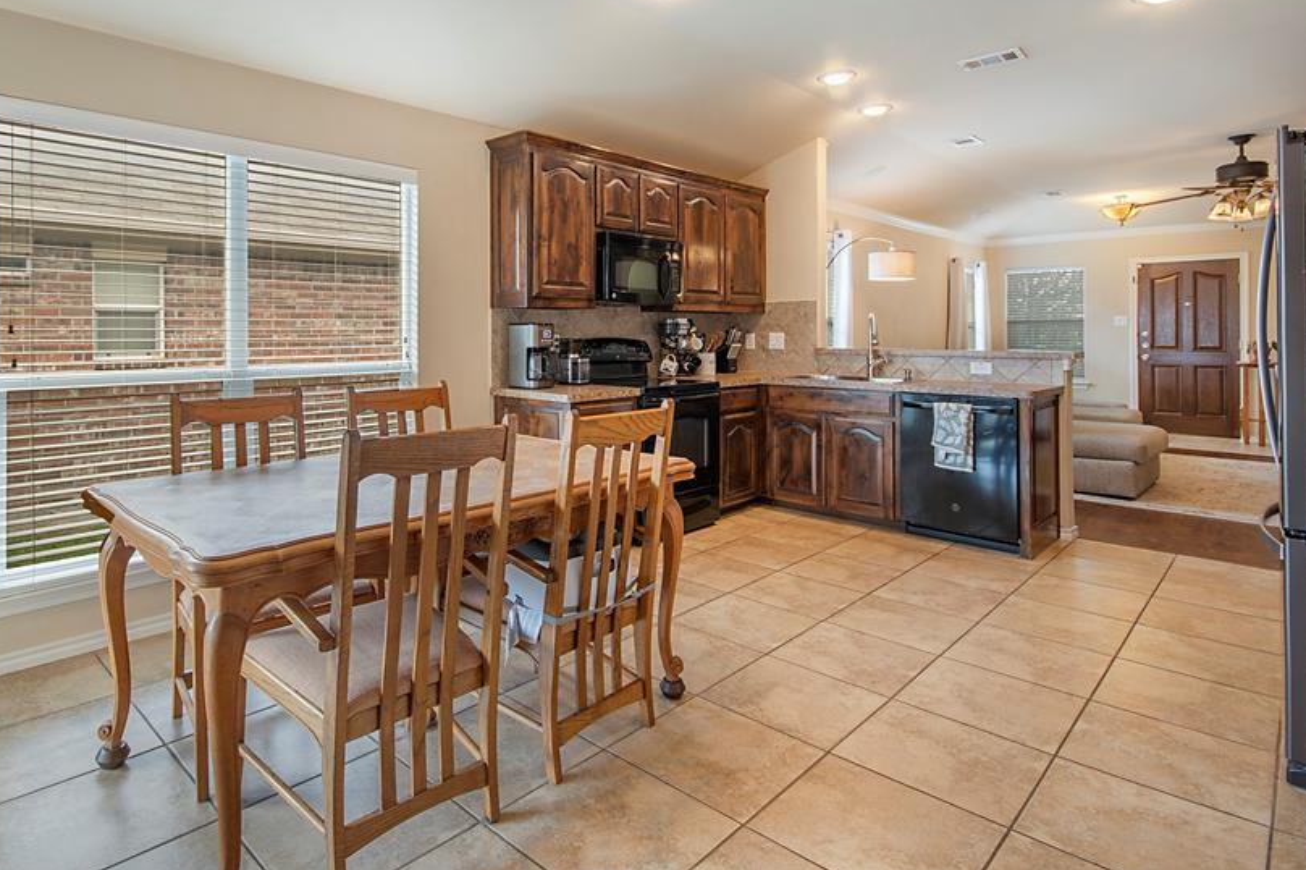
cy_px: 327
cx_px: 554
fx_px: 689
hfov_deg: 86.3
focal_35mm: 19
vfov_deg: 63.6
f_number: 8
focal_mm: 10
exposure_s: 1/5
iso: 100
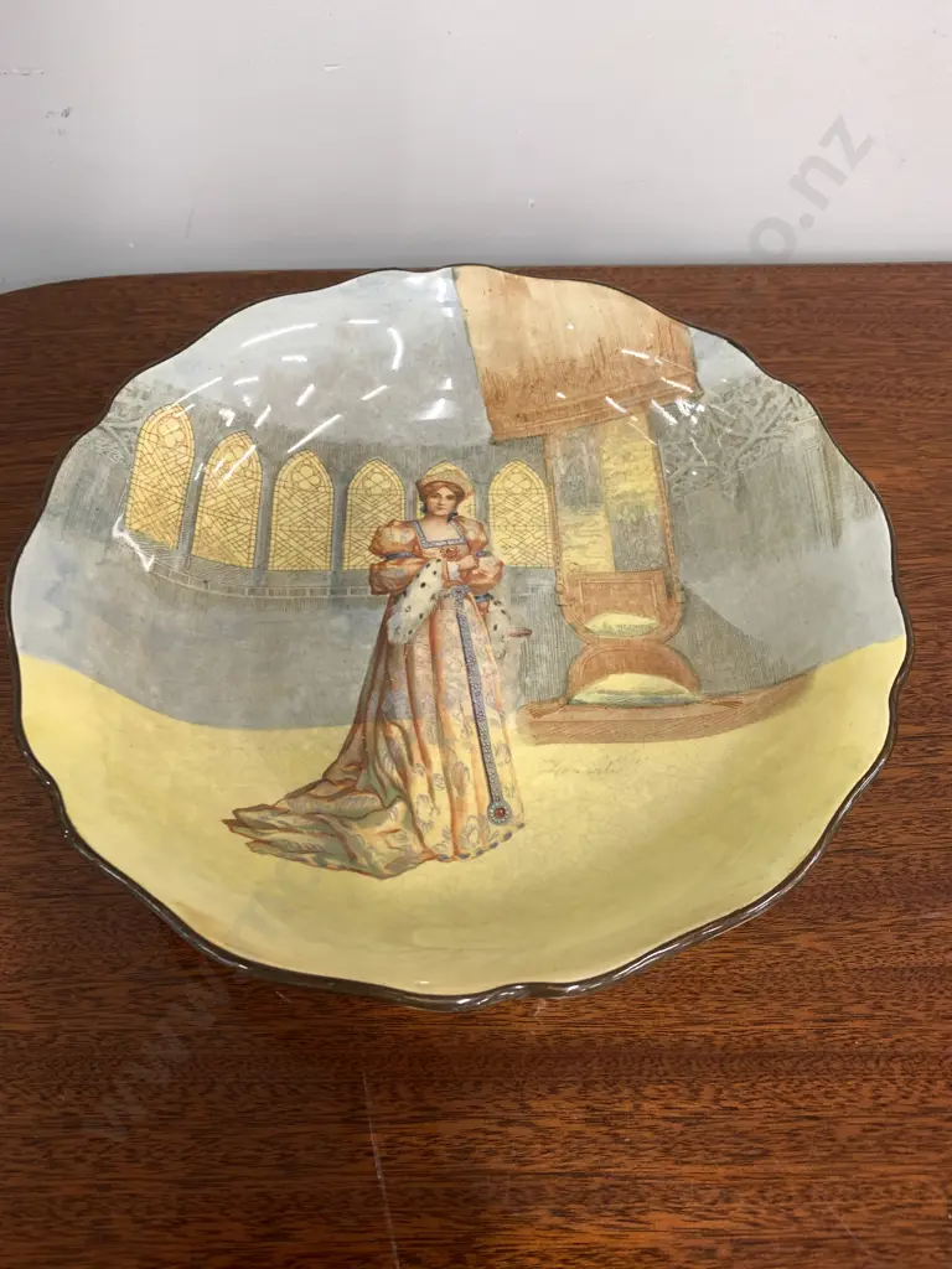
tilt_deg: -57.5
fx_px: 953
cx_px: 476
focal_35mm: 26
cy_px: 634
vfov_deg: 67.3
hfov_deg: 53.1
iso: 80
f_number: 1.8
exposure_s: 1/50
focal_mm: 4.25
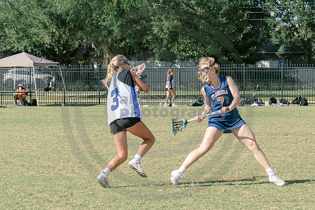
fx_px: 1568
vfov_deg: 7.7
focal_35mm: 179
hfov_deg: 11.5
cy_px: 111
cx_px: 222
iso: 250
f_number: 5.6
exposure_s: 1/1000
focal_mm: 70
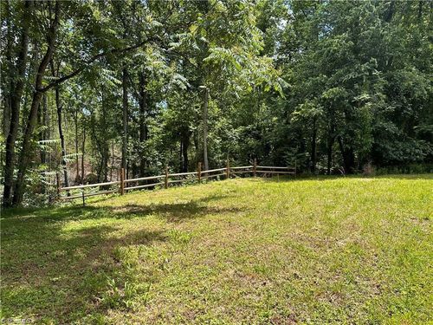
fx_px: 300
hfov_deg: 71.6
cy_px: 162
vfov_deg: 56.8
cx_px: 216
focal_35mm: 24
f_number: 1.78
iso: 80
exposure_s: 1/2252
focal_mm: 6.86
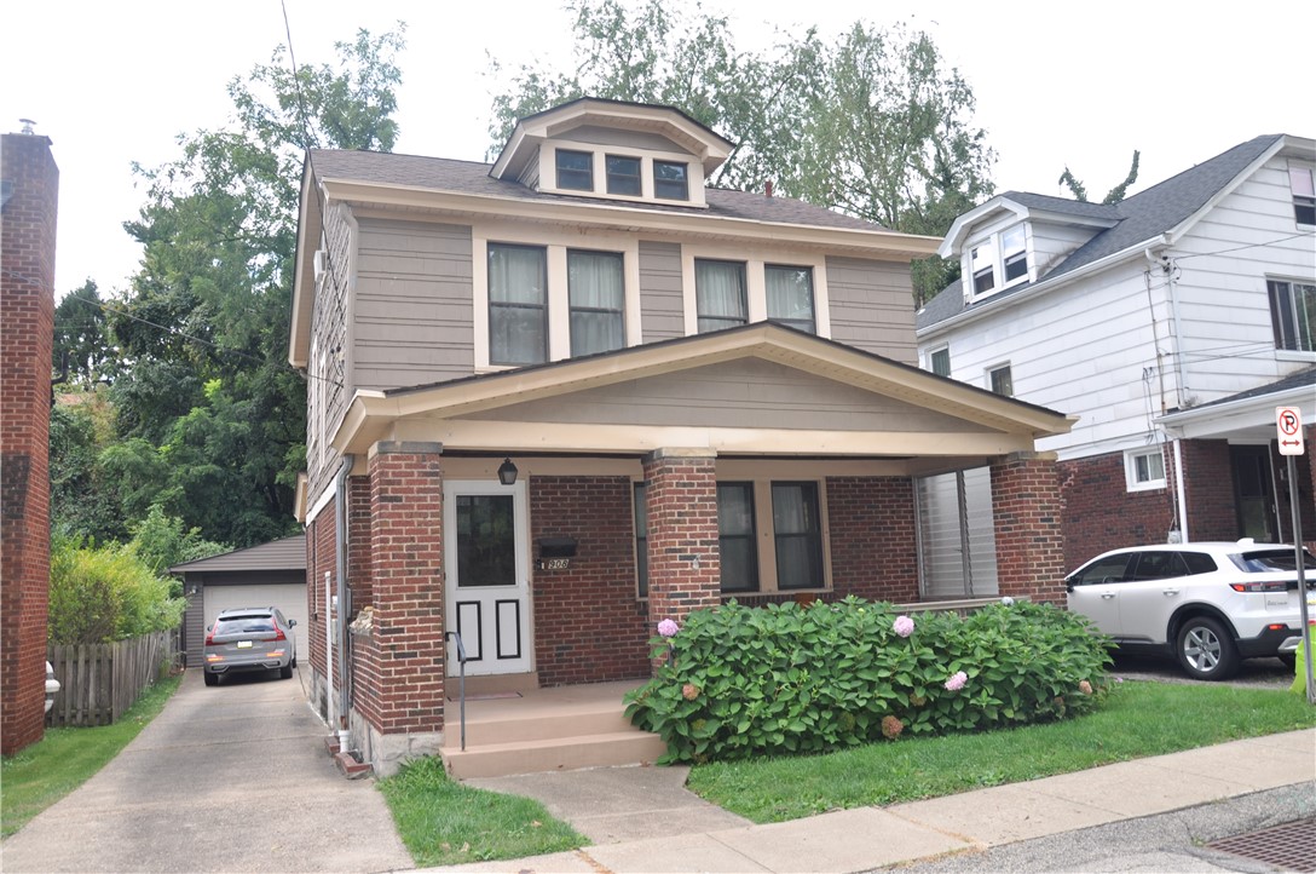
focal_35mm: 27
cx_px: 658
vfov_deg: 47.8
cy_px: 437
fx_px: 986
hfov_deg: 67.5
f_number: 6.3
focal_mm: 18
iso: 200
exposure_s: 1/200
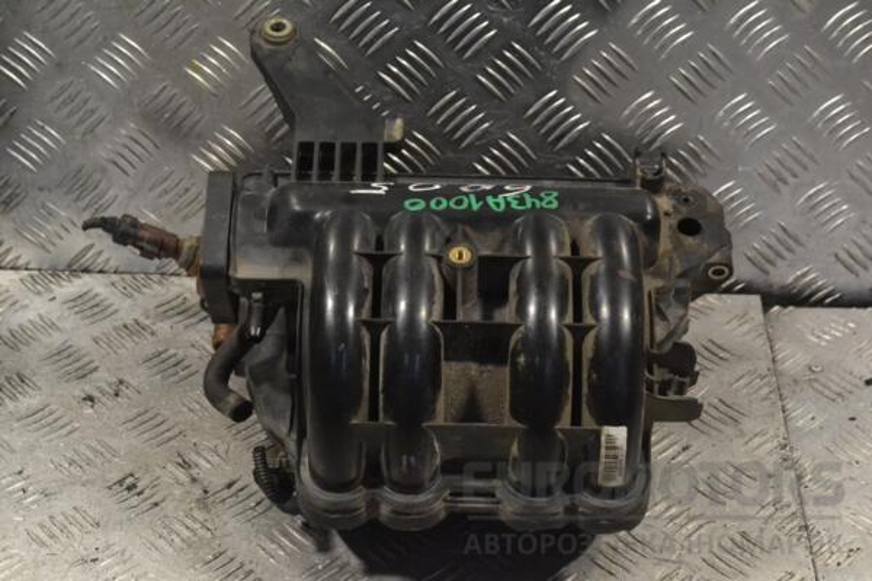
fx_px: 1671
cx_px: 436
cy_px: 290
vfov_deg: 19.7
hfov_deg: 29.2
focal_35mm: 69
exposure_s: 1/250
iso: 3200
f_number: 8
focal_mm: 46
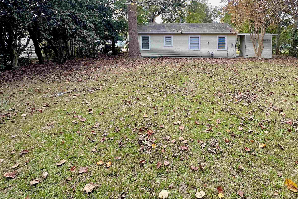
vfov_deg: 61.5
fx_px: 157
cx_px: 185
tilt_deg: -2.9
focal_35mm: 19
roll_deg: +0.0
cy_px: 54
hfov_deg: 85.3
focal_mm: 2.22
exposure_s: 1/163
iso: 40
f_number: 2.2
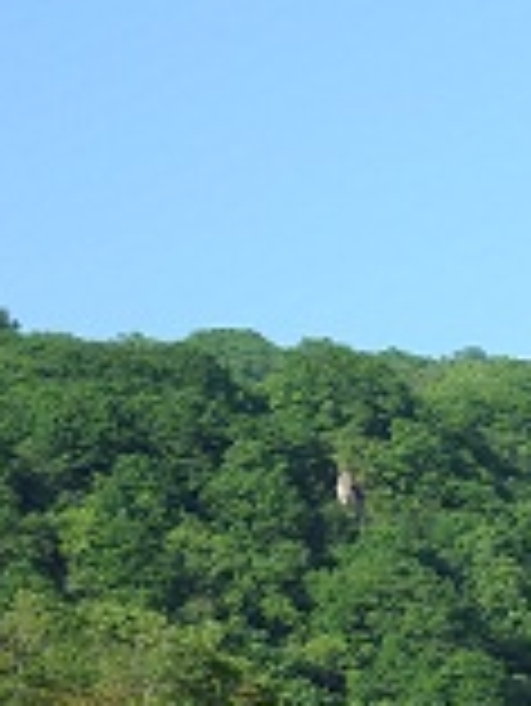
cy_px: 785
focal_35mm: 205
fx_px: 4187
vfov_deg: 9.5
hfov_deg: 6.9
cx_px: 1161
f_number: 10
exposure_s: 1/400
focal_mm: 60
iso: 320
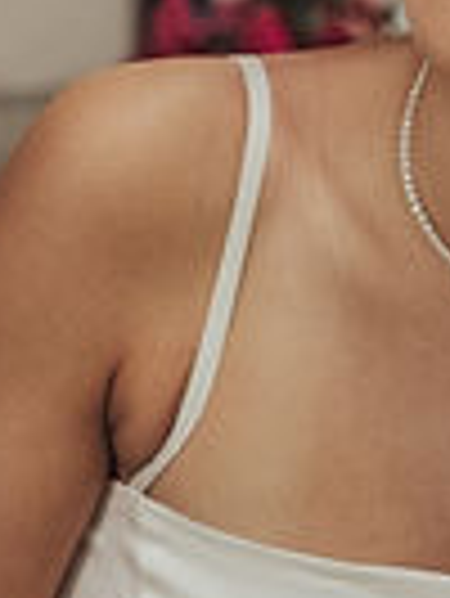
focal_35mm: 242
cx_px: -243
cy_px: -162
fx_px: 4188
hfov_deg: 6.1
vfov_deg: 8.1
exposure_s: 1/640
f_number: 1.8
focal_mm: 35
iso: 1000
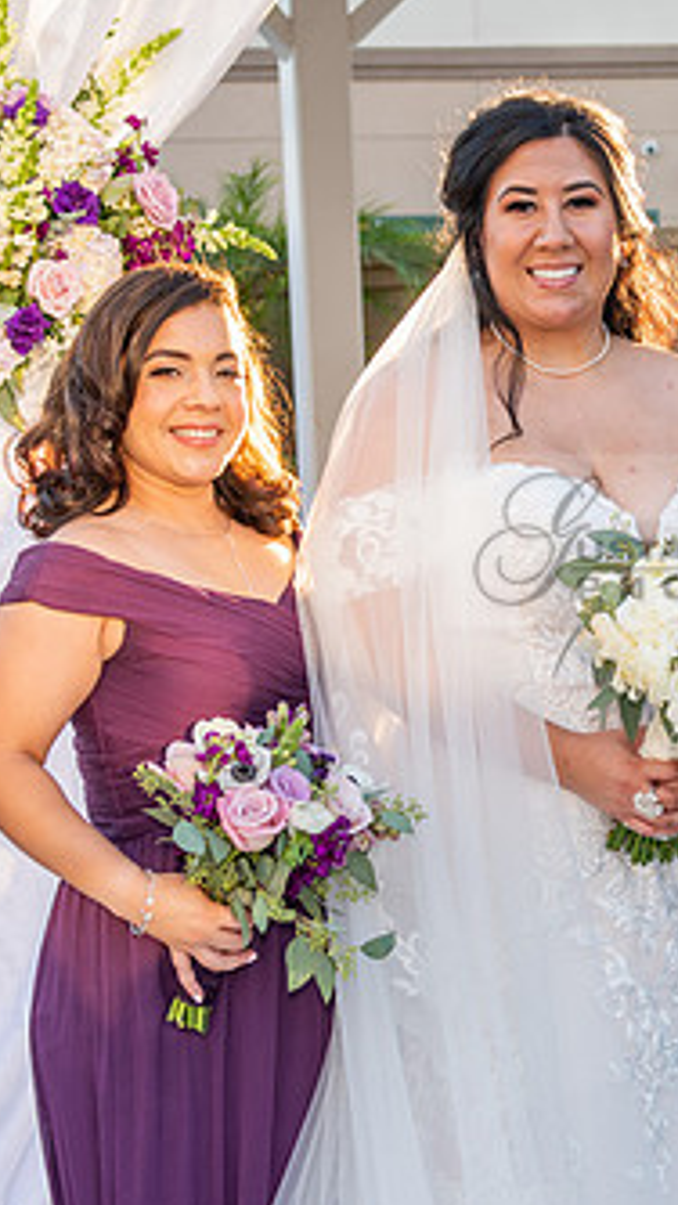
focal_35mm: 80
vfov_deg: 26.5
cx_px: 614
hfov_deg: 14.9
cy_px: 501
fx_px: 2556
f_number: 4.5
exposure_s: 1/160
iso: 200
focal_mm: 38
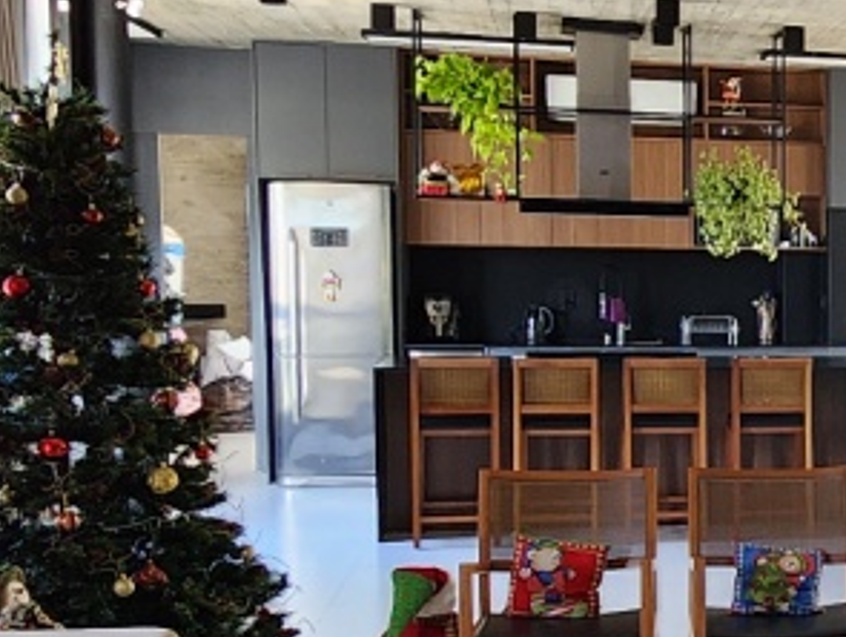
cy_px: 417
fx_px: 1615
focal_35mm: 66
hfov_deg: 25.6
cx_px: 1073
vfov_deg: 22.2
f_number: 2.2
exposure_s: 1/60
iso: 160
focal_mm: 2.2
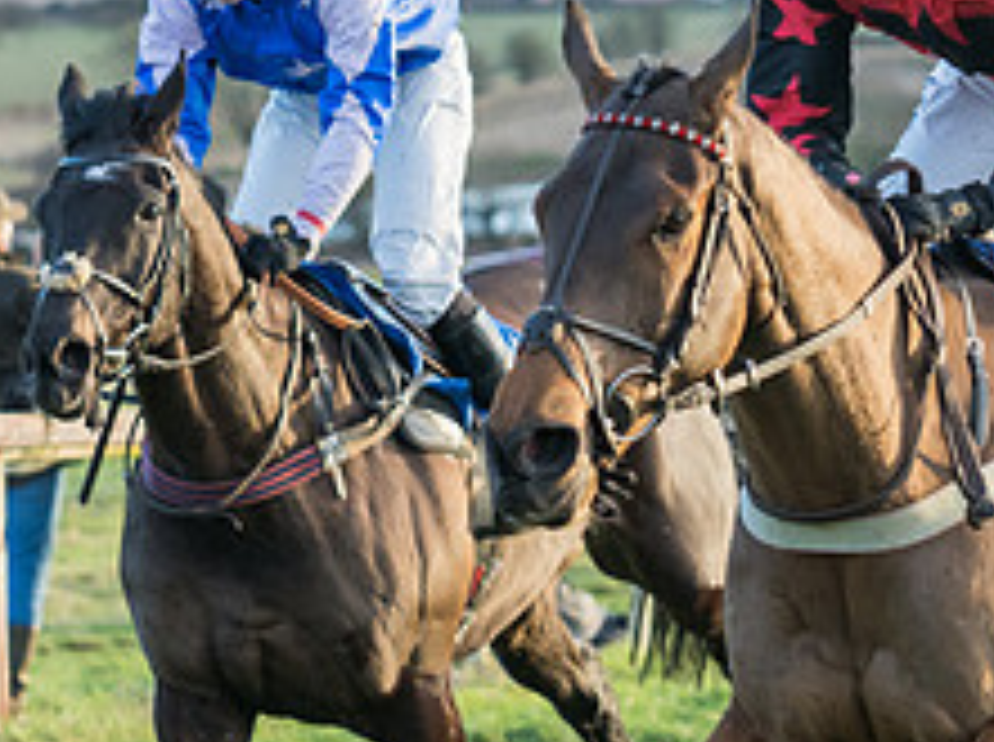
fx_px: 10607
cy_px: 429
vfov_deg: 4.0
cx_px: 897
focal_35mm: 370
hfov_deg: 5.4
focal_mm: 92
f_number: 4
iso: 800
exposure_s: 1/1000
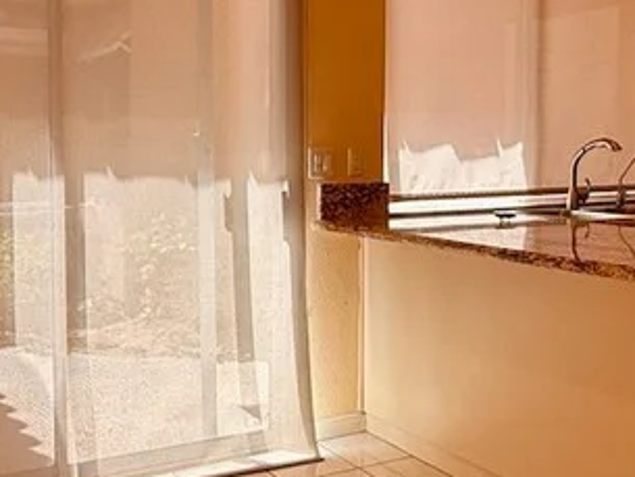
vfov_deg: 30.8
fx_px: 863
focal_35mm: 47
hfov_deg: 40.3
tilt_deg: -3.7
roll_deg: -0.8
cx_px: 266
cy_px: 192
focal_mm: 2.22
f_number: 2.2
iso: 40
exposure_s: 1/101
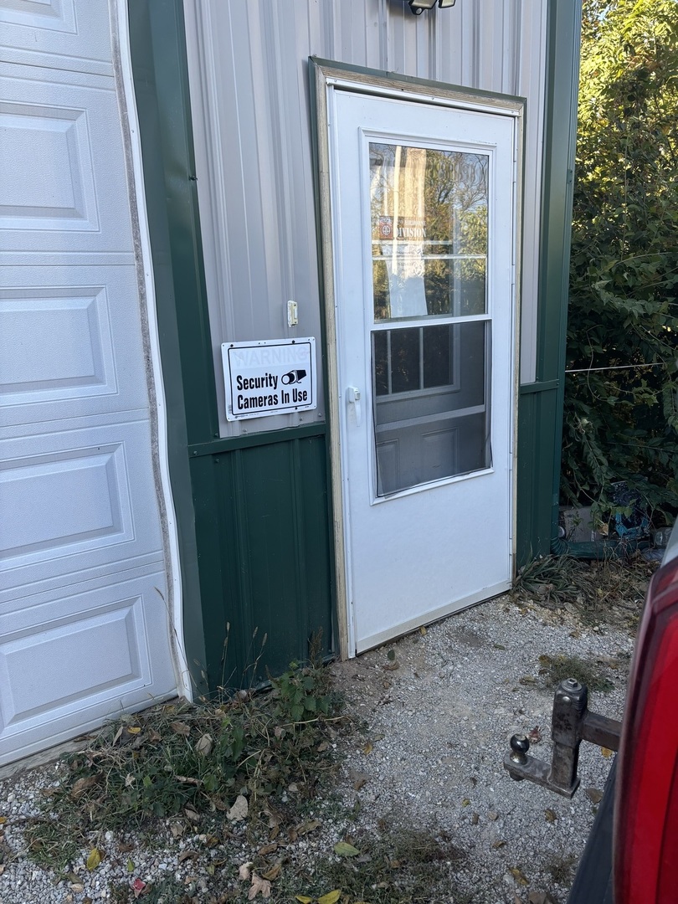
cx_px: 339
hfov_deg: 53.1
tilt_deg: -13.1
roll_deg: +2.4
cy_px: 452
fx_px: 679
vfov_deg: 67.3
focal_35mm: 26
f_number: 1.6
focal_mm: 5.96
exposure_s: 1/320
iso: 50
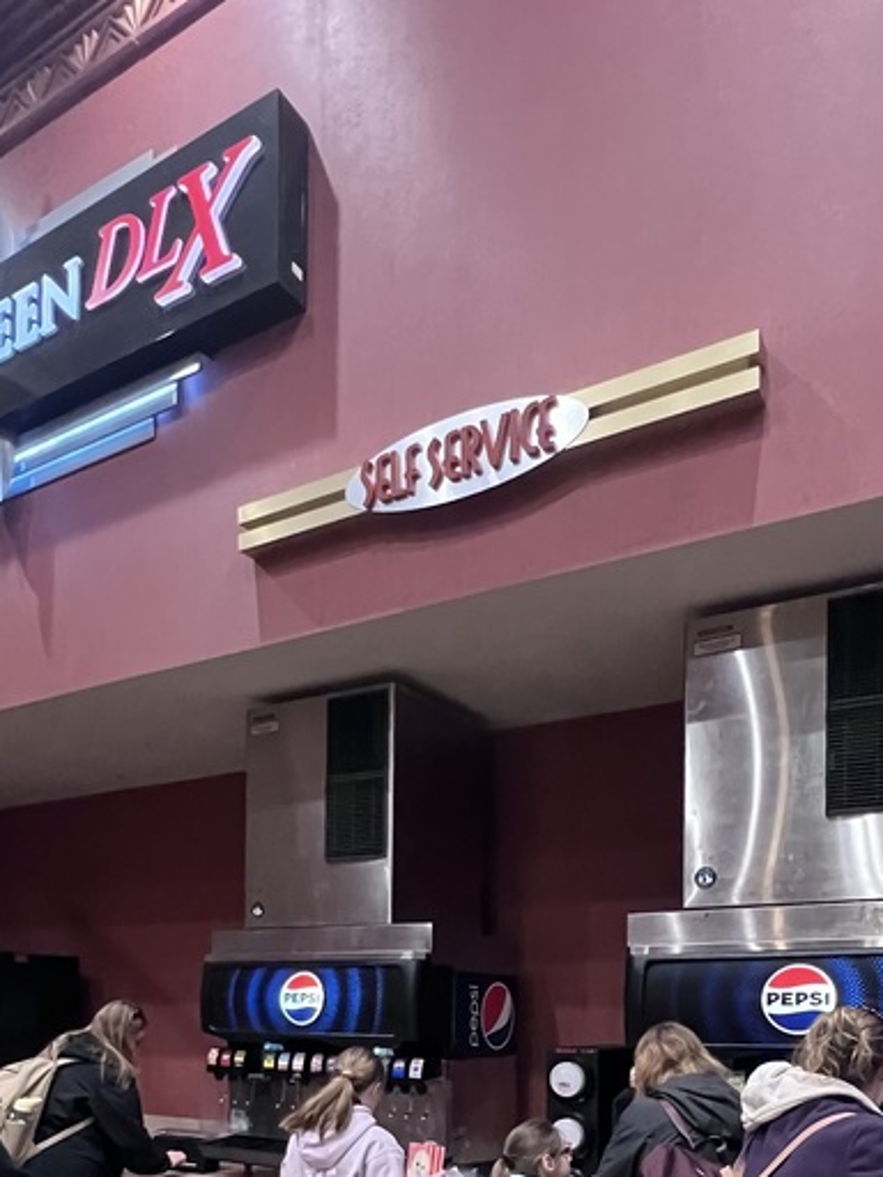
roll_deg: +0.1
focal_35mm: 26
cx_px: 474
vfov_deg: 59.2
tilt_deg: +0.6
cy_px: 1018
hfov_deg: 53.0
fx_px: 884
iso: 1000
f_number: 1.8
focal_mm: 1.57
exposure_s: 1/60
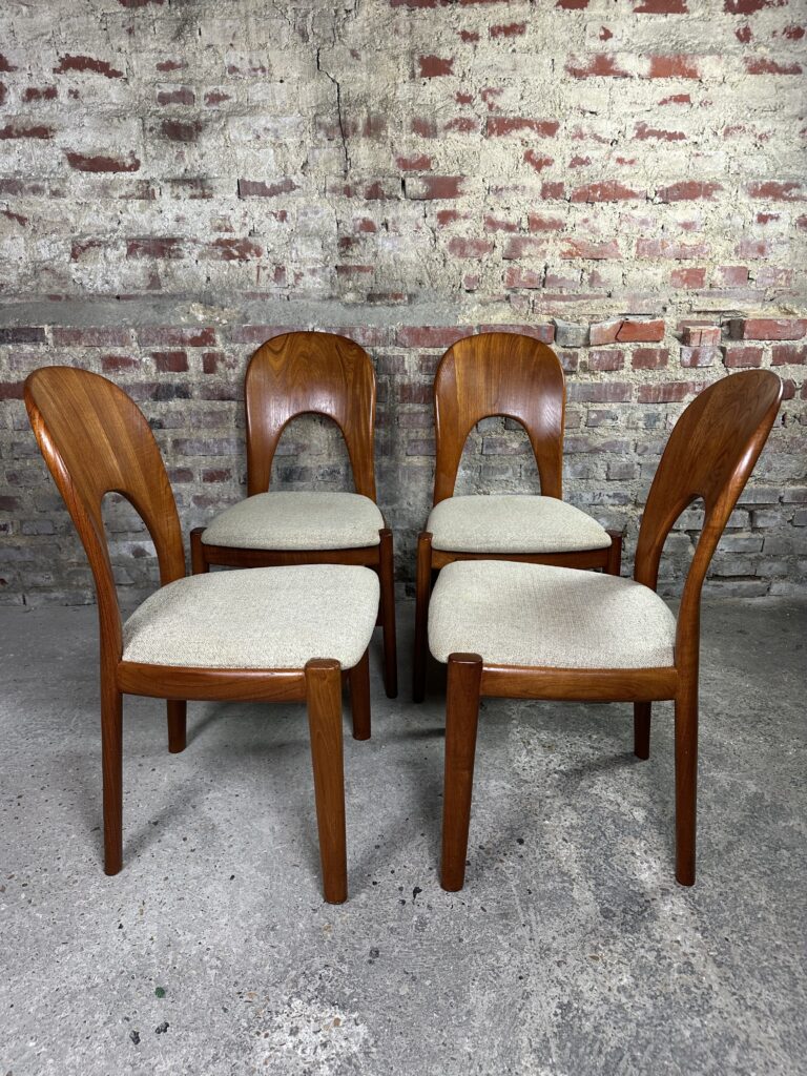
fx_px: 746
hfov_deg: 56.8
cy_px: 538
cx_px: 404
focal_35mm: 24
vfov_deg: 71.6
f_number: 1.78
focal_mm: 6.86
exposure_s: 1/50
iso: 125
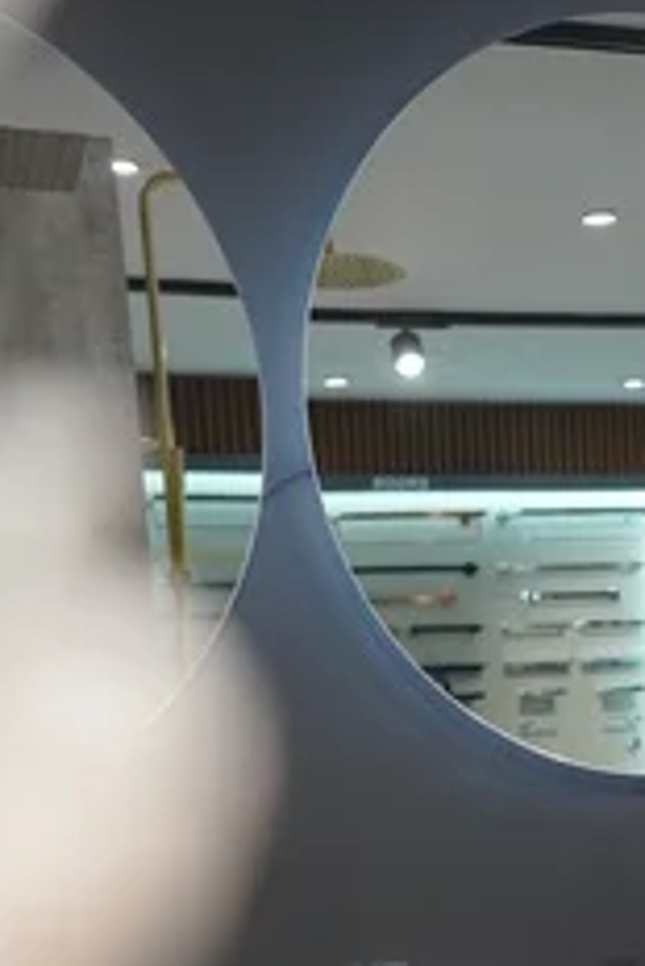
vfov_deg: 25.7
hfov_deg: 18.0
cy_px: 1001
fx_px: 1986
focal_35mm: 74
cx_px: 639
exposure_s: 1/80
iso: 640
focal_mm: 35
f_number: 5
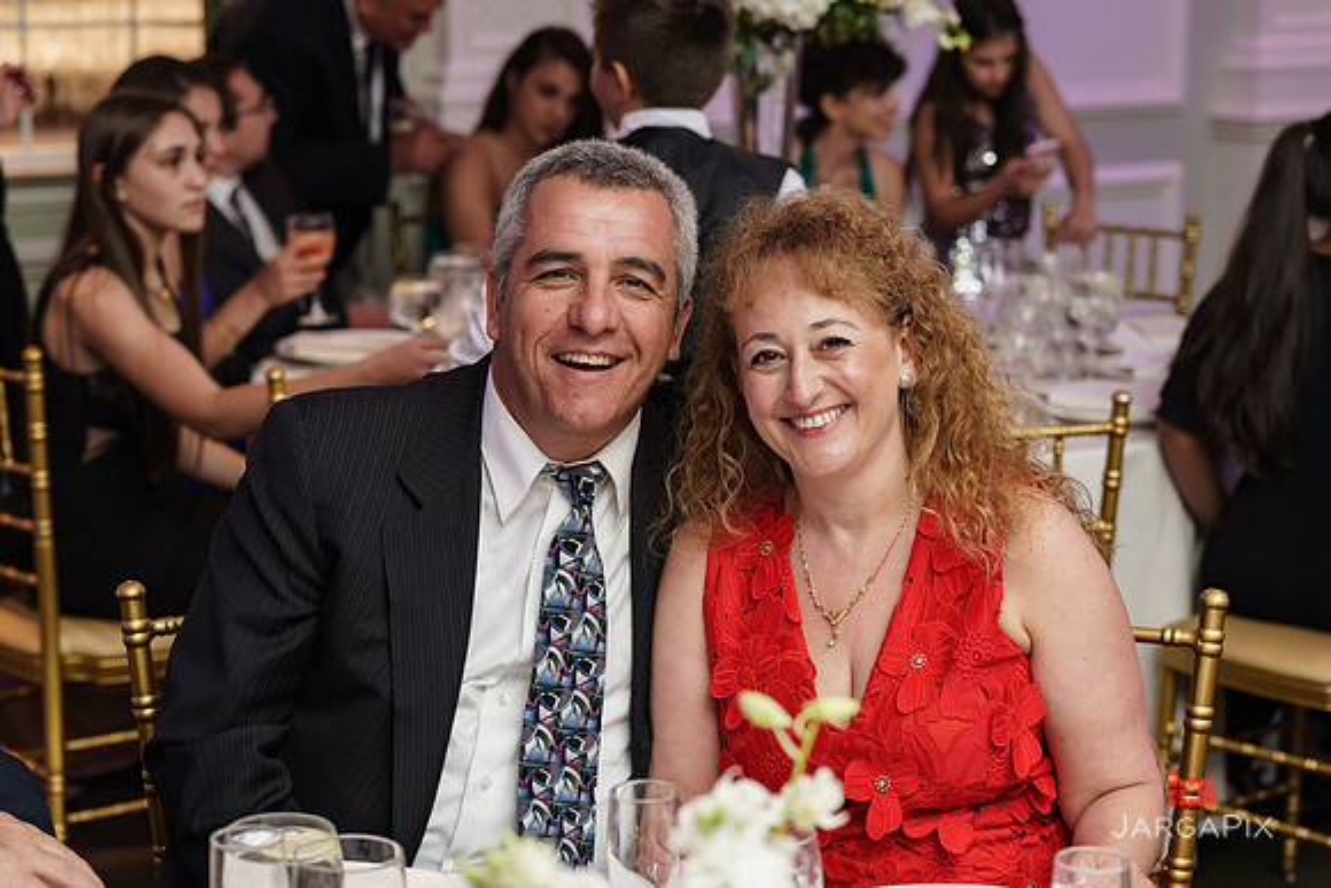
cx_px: 666
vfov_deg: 18.2
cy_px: 444
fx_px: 2773
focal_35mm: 75
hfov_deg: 27.0
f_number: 2.5
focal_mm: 50
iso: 1000
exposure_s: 1/250
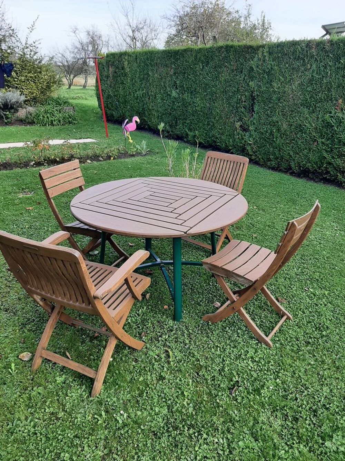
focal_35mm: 26
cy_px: 230
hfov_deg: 53.1
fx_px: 345
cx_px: 172
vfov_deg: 67.3
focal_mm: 3.93
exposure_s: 1/273
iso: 40
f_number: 1.7
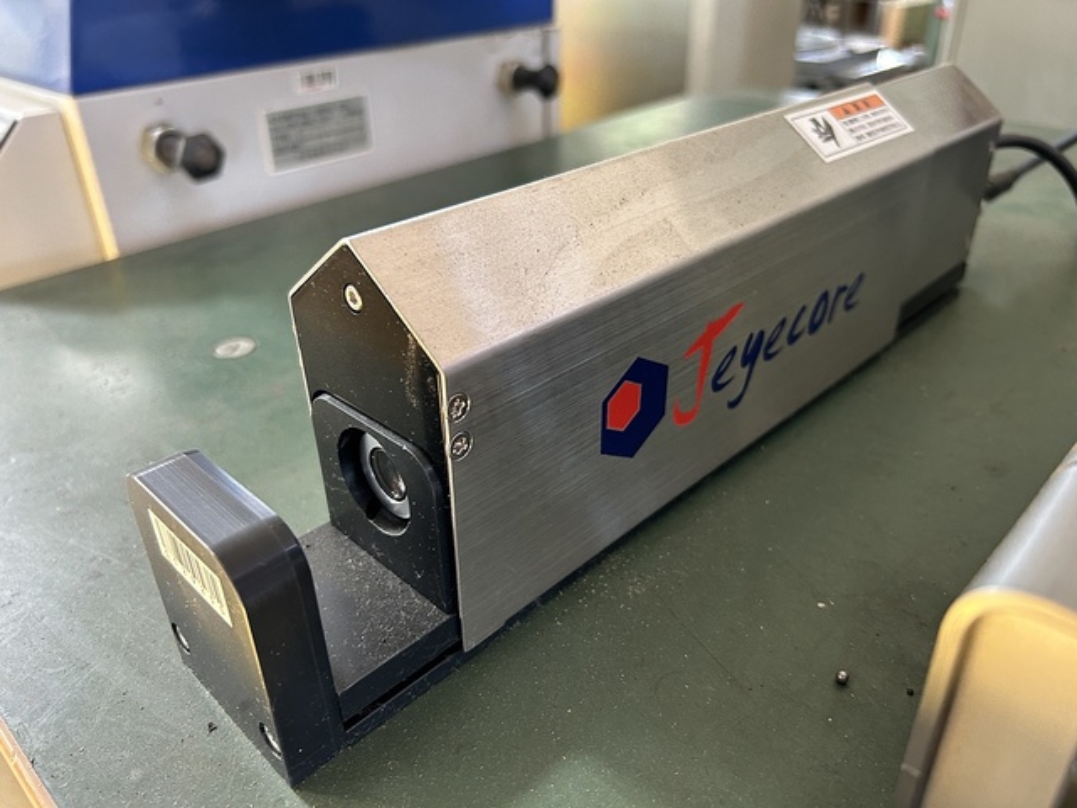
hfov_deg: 67.3
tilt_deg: -30.7
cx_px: 538
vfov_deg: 53.1
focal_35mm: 26
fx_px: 809
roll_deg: +1.0
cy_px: 404
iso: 200
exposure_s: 1/60
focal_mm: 5.7
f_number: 1.5
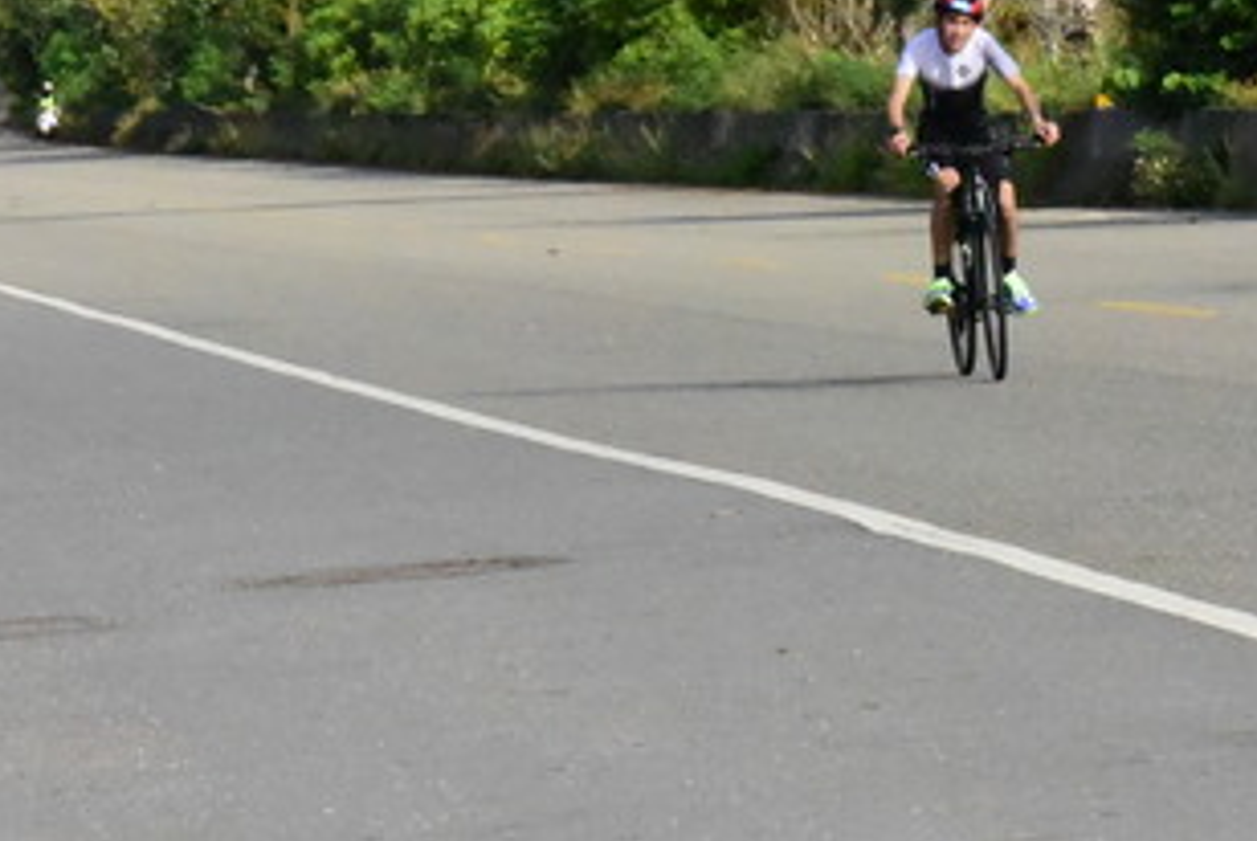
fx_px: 12826
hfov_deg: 5.6
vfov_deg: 3.8
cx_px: 963
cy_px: 47
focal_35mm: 367
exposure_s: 1/4000
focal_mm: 145
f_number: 25
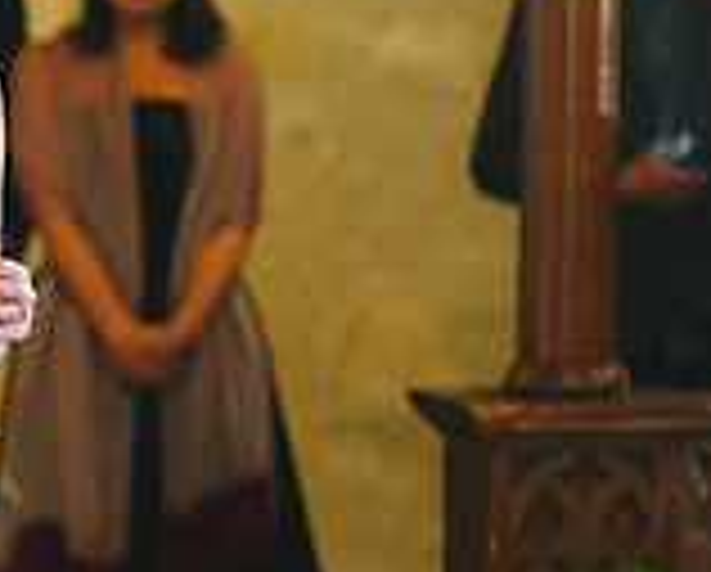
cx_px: -966
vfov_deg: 4.0
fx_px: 8285
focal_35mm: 393
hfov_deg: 4.8
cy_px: 361
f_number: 2
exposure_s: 1/125
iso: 1600
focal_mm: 85
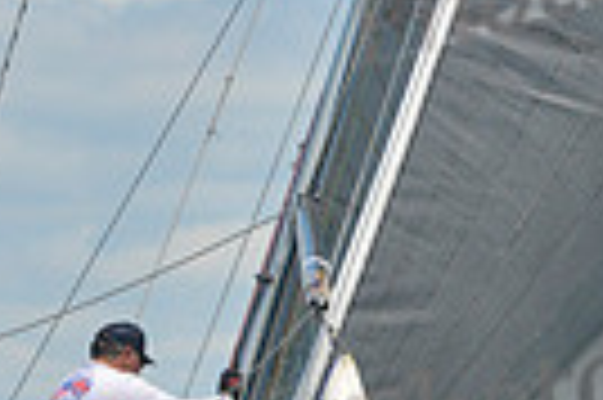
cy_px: 663
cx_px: 117
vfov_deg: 1.4
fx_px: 15960
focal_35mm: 954
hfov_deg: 2.2
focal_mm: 220
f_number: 9
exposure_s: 1/800
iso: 280
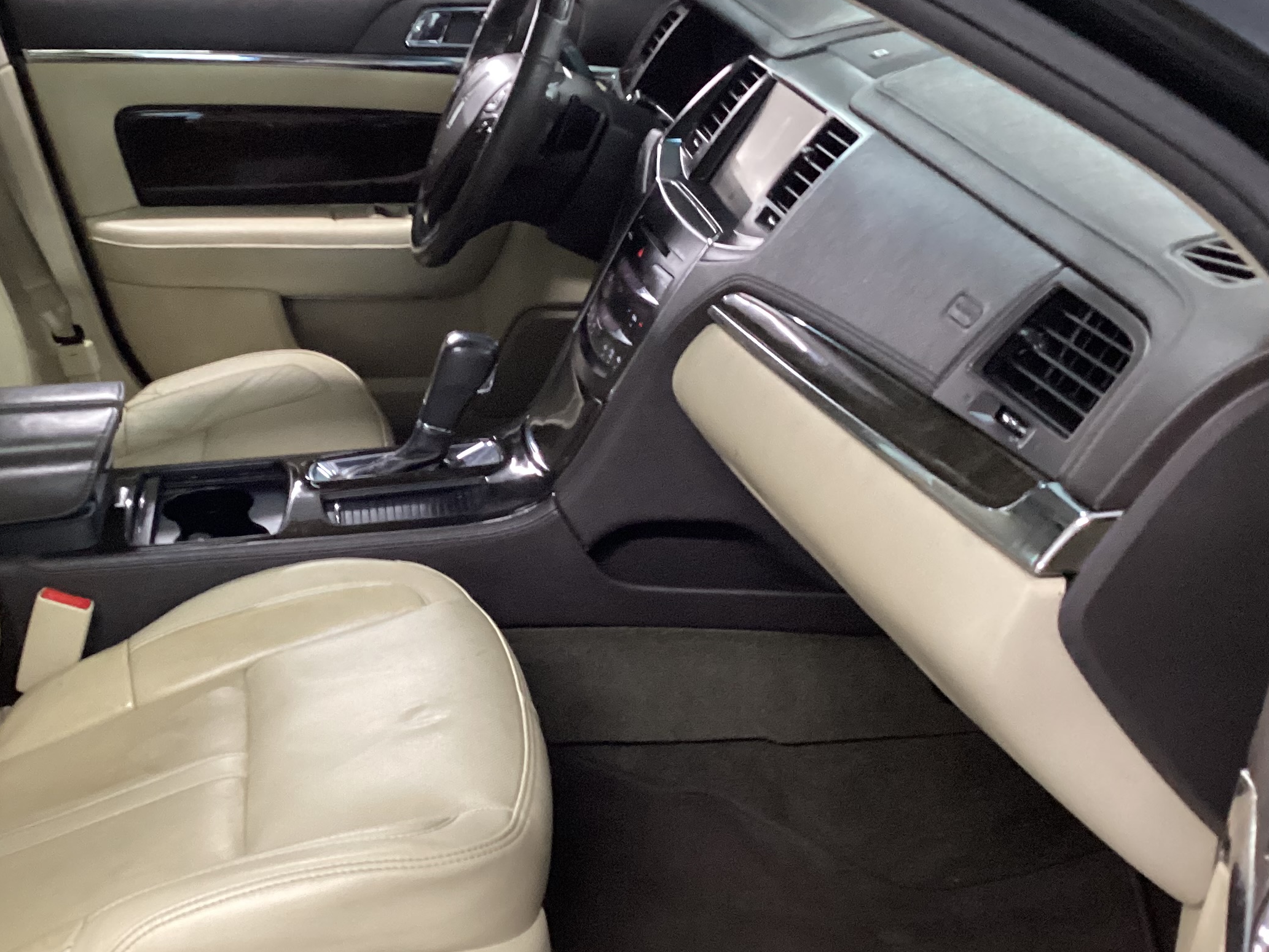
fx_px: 1796
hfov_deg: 38.4
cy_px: 529
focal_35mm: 49
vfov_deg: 29.7
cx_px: 402
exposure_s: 1/25
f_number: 2.4
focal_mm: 3.3
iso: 320
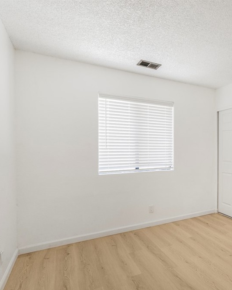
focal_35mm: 23
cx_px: 210
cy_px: 147
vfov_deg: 72.6
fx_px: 197
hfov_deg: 53.1
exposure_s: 1/30
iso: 1000
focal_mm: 16
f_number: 10
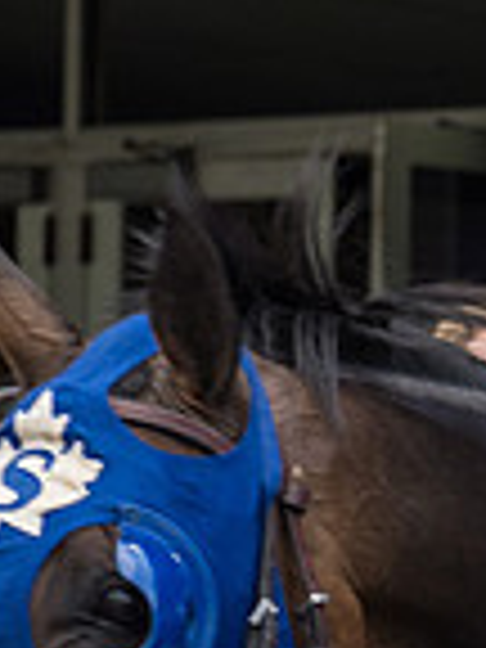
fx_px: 13422
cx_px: 1222
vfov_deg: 2.8
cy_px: 382
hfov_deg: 2.1
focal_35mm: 717
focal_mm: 57.82
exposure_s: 1/160
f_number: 4.5
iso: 100
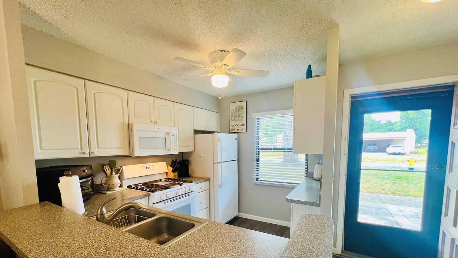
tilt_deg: -6.3
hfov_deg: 102.9
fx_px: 182
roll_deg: +0.7
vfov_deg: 69.0
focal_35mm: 15
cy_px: 166
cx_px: 217
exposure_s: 1/120
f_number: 1.8
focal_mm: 1.57
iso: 125
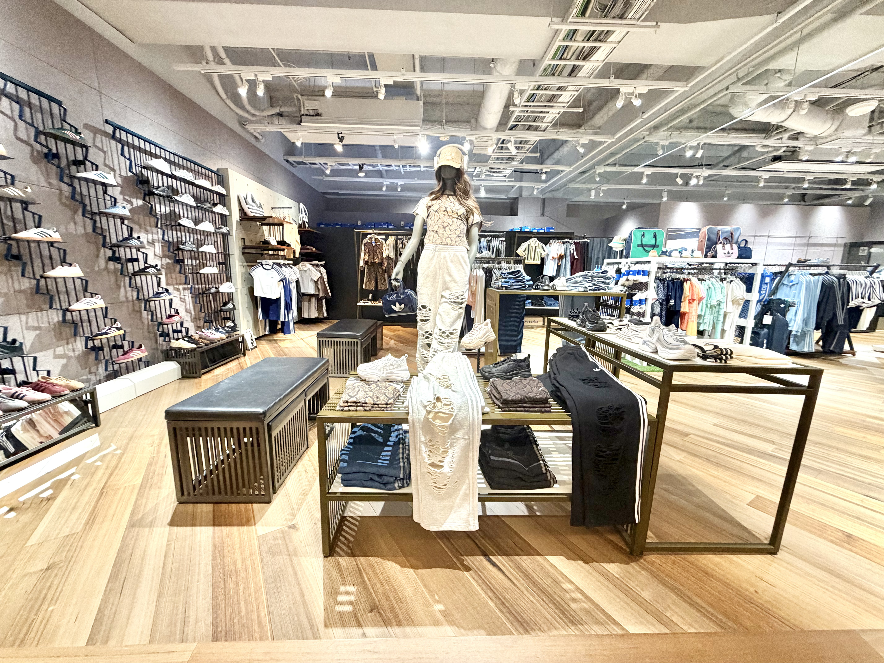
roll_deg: +0.2
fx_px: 358
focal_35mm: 14
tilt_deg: -9.8
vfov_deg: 85.7
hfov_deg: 102.1
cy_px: 332
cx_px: 442
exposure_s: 1/60
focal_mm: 2.22
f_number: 2.2
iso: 400
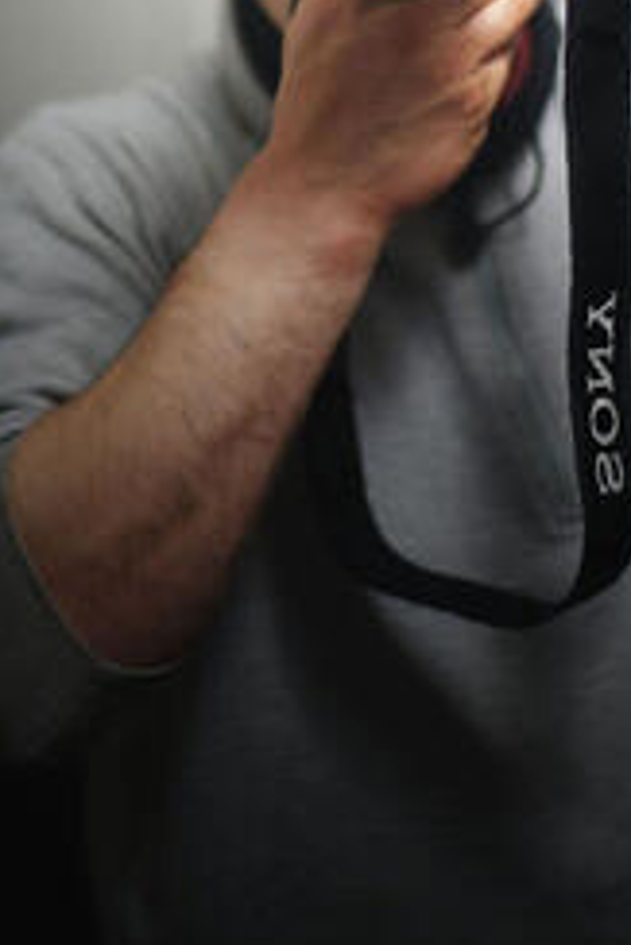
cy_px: -163
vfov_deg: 22.0
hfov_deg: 15.9
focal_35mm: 86
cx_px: 399
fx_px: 2258
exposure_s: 1/125
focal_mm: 35
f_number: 1.2
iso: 800
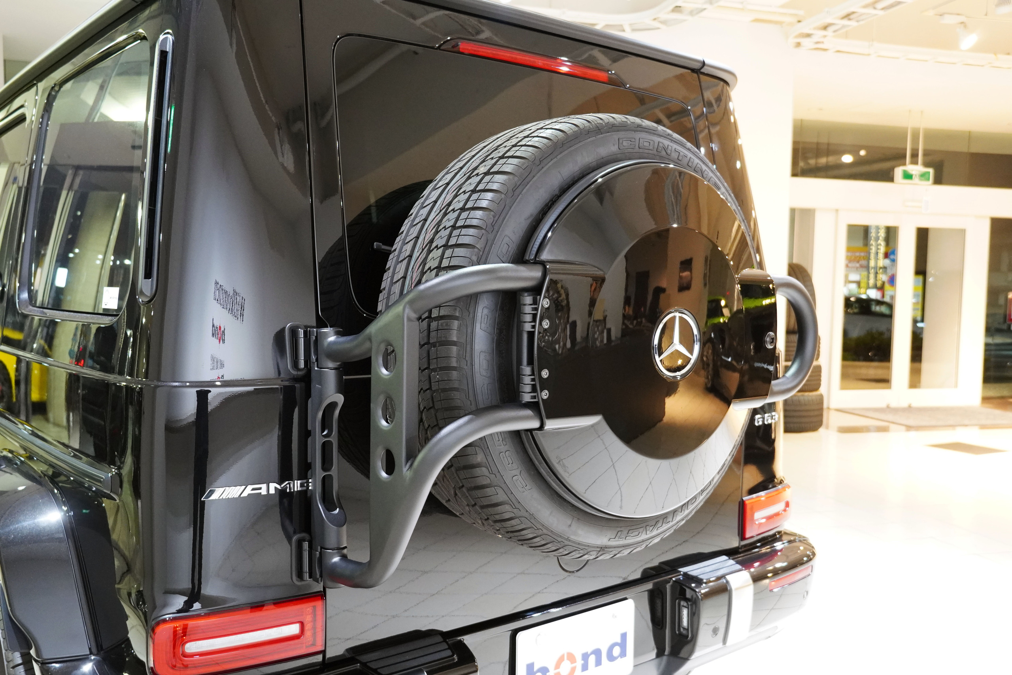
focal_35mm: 32
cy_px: 338
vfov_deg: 41.7
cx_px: 506
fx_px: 885
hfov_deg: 59.5
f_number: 4
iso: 2500
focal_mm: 21
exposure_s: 1/40
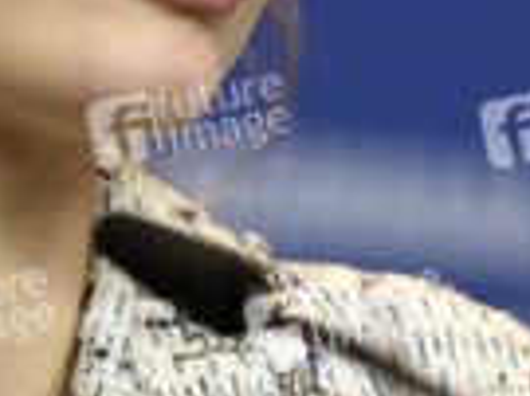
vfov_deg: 1.9
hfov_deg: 2.6
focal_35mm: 773
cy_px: -173
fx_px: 11825
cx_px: 241
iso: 640
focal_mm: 160
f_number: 3.2
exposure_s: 1/400
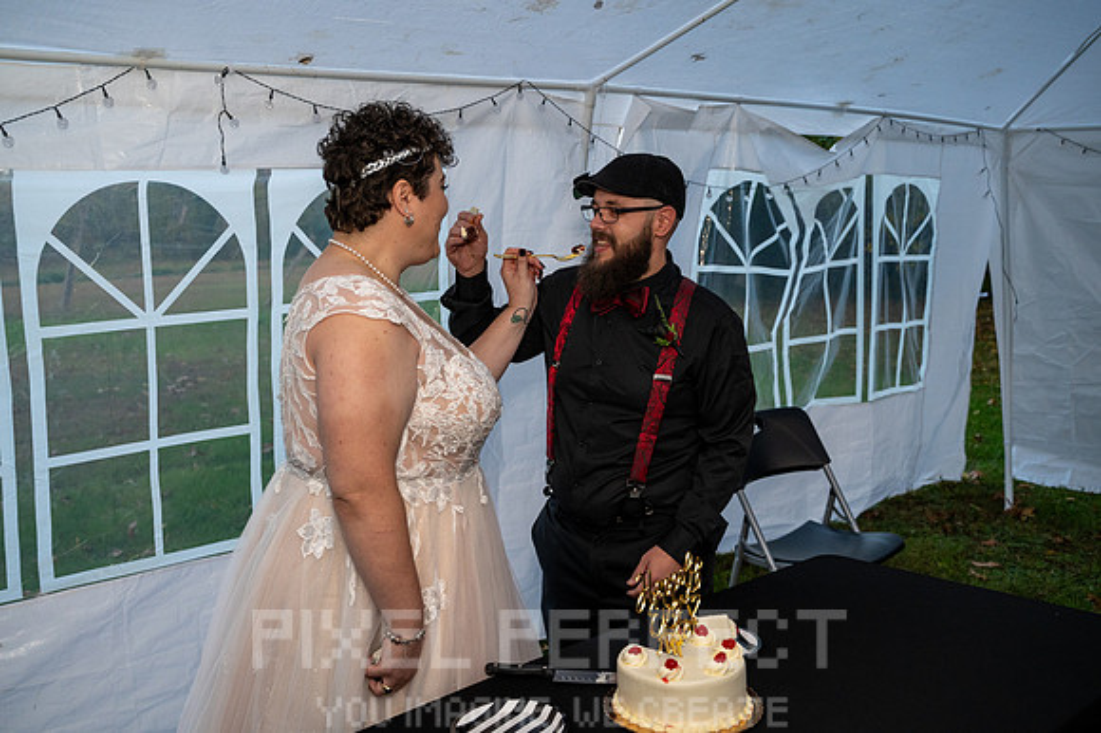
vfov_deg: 39.4
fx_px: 1024
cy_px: 366
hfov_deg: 56.5
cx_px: 550
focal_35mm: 34
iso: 1800
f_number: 4
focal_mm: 33.5
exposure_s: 1/200
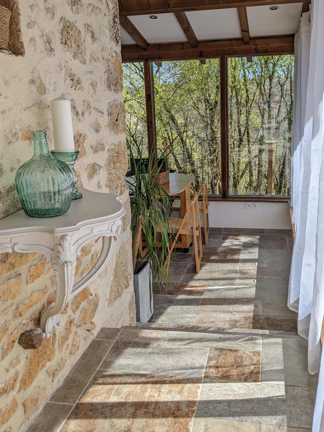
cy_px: 187
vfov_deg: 52.5
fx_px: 437
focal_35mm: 35
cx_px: 182
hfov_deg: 40.6
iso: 38
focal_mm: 4.44
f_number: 1.8
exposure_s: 1/1805
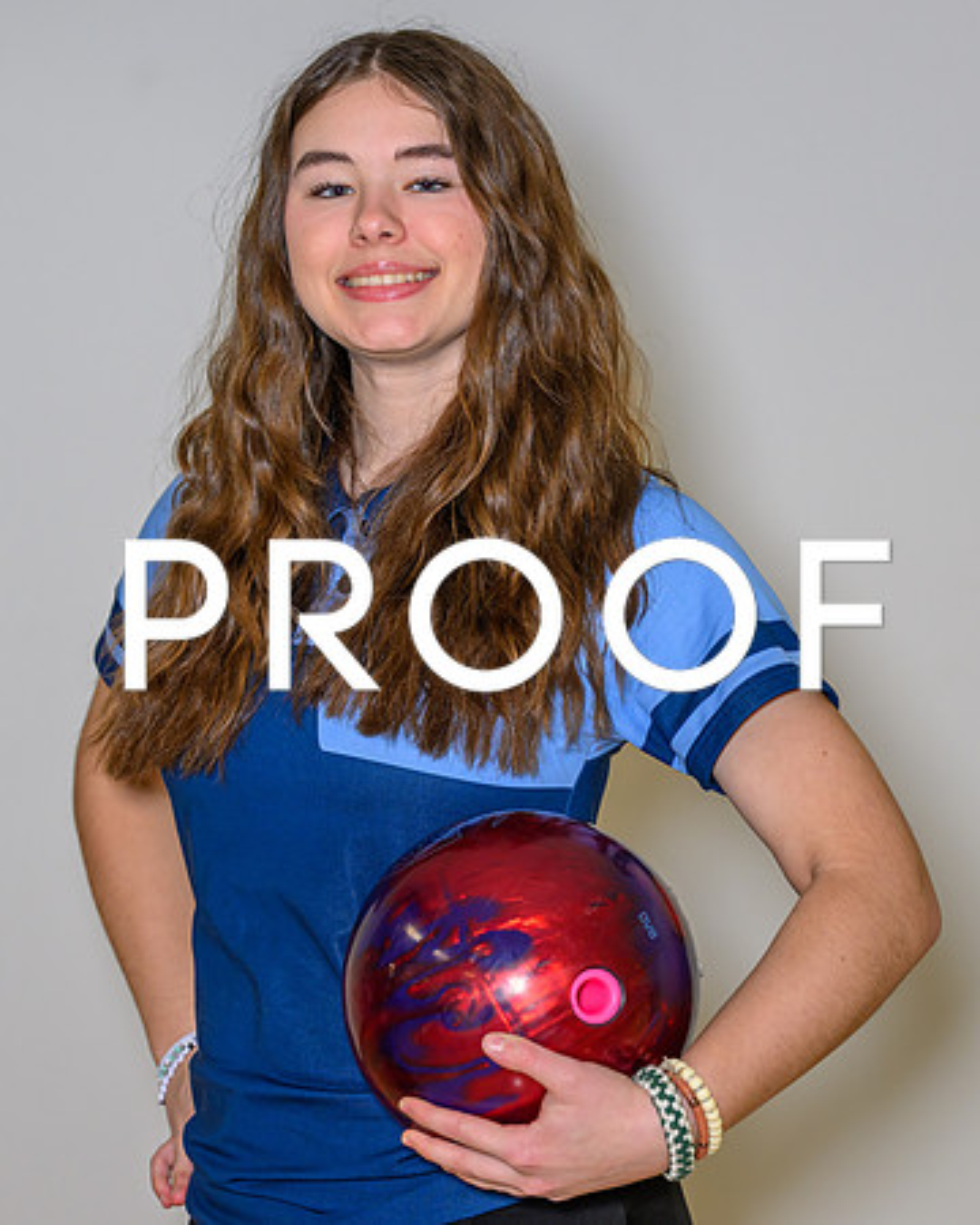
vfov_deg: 19.5
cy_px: 612
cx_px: 562
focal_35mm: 99
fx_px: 3573
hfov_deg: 15.6
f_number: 4.5
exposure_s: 1/200
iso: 1250
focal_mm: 70
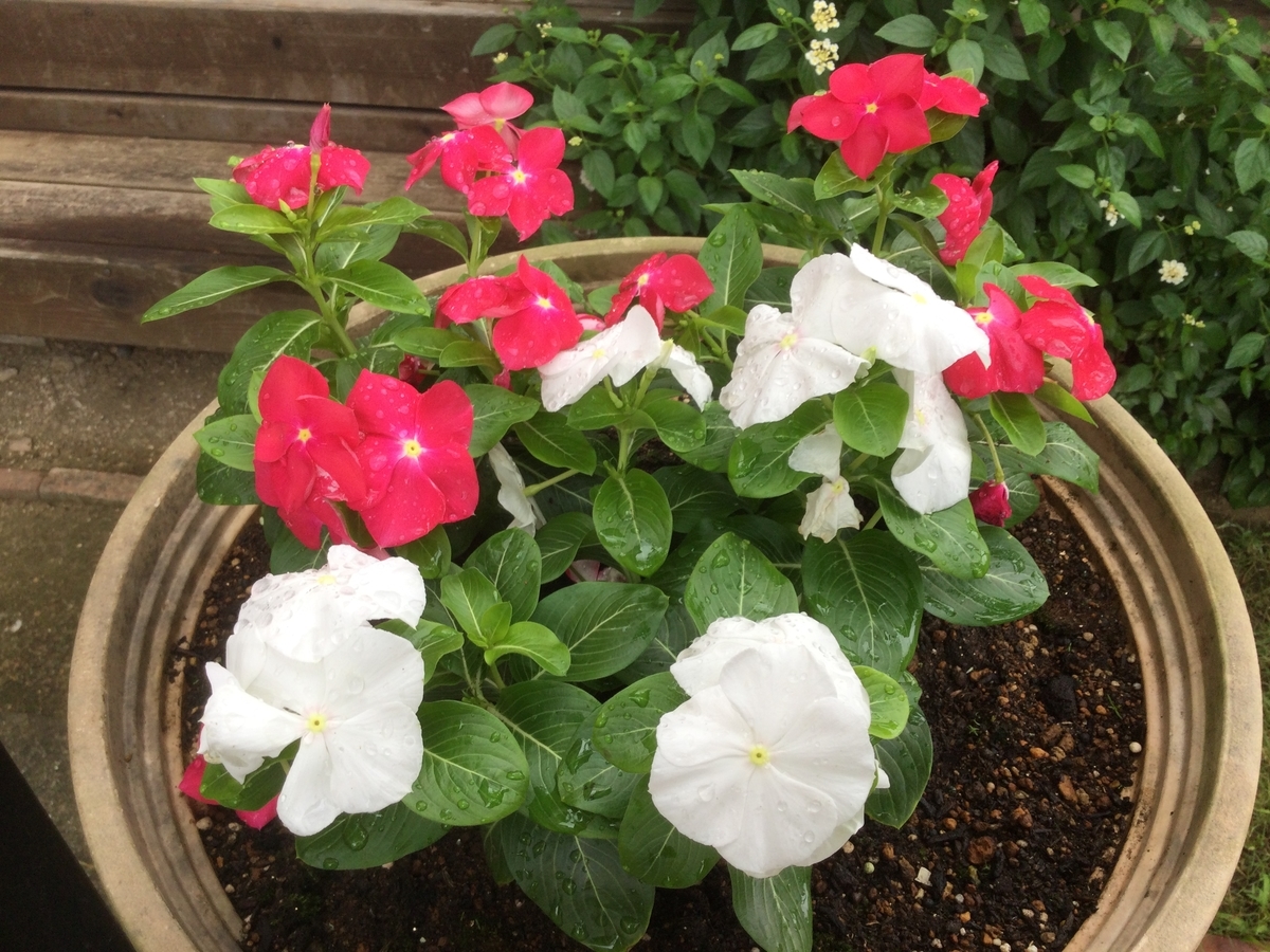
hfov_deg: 58.4
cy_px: 476
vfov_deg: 45.4
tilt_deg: -44.3
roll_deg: +2.0
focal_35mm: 31
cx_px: 635
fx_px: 1137
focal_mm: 3.3
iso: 25
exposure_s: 1/60
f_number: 2.4
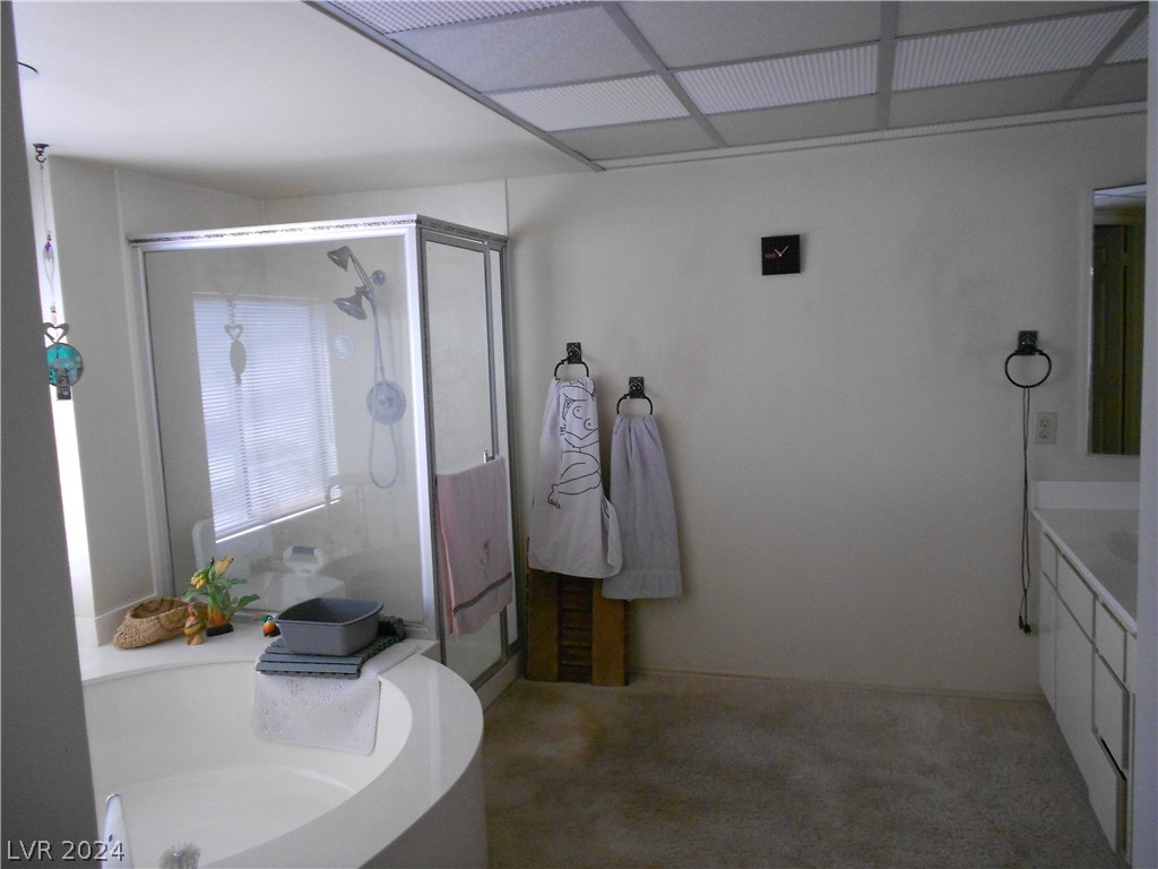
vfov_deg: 53.1
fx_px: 870
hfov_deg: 67.3
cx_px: 579
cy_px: 434
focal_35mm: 26
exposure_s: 1/30
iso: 320
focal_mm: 4.6
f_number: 3.2
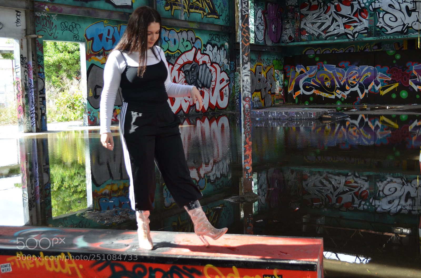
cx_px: 210
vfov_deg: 27.9
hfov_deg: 41.2
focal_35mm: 48
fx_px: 560
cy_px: 139
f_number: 4.8
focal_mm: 32
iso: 900
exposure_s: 1/500
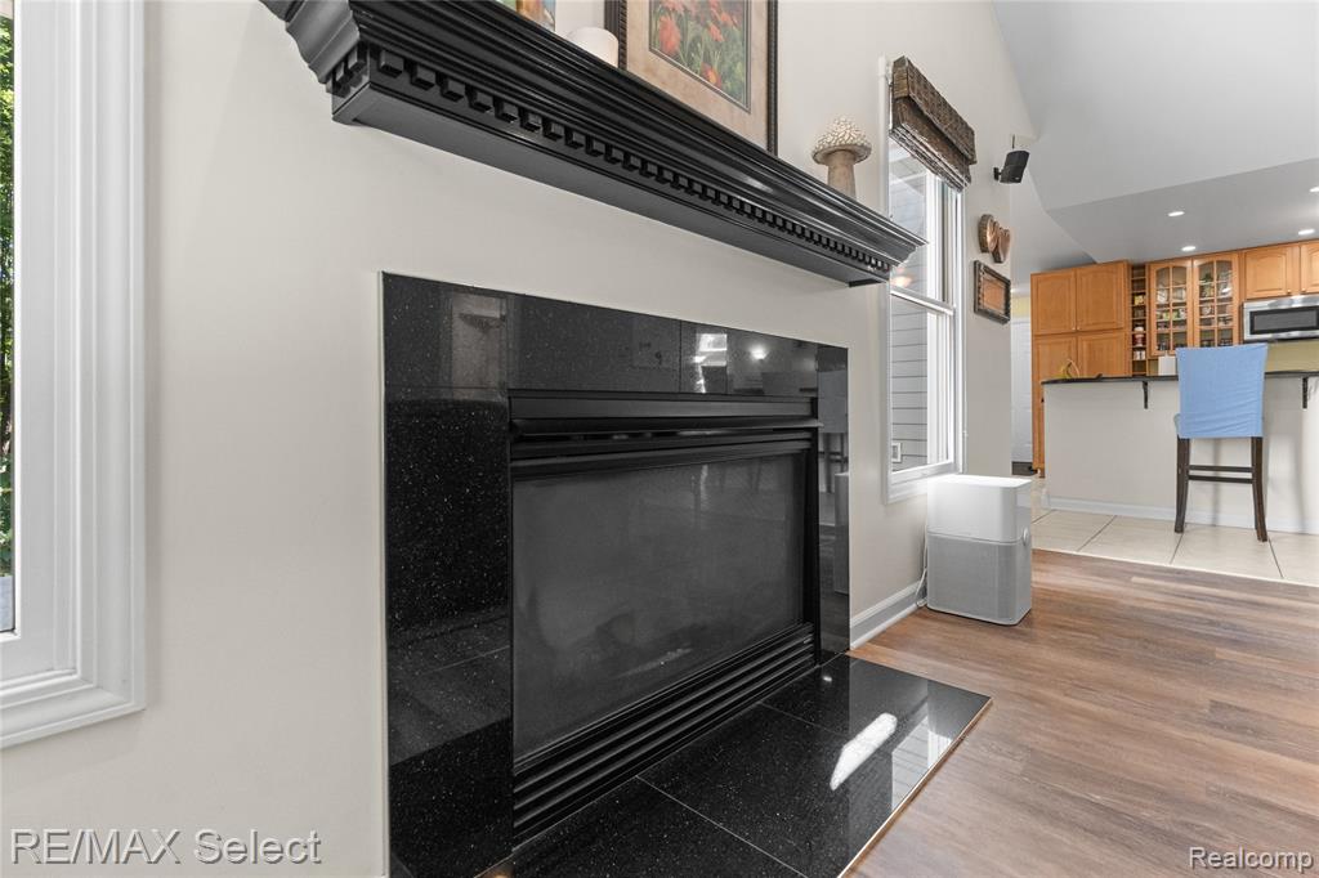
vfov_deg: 73.7
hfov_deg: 96.8
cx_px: 660
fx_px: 586
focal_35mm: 16
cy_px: 439
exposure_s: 1/30
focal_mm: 16
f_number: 6.3
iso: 6400
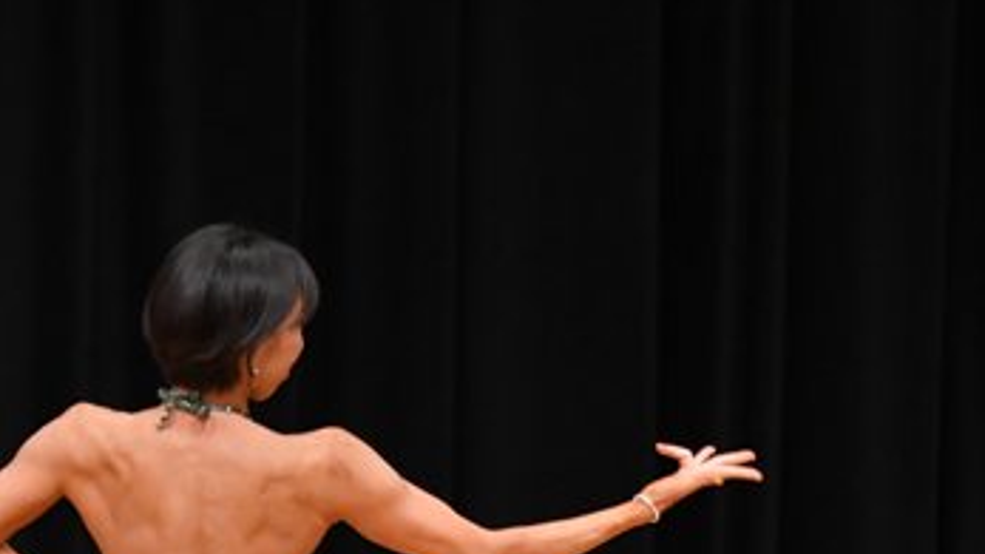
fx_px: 15589
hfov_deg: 3.6
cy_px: 727
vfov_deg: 2.0
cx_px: 325
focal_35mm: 597
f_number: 5.6
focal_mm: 170
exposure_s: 1/400
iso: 3200
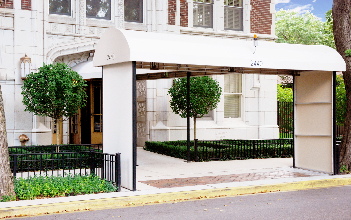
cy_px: 112
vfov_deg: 22.0
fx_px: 564
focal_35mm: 59
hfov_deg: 34.5
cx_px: 175
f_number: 5.6
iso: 400
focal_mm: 38
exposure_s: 1/100
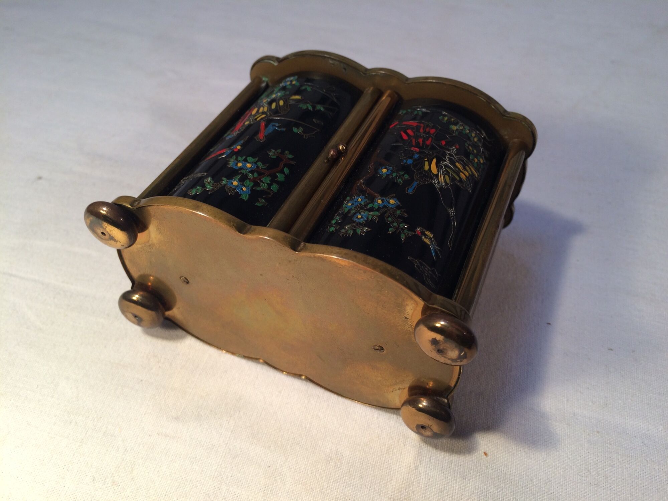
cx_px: 334
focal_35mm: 29
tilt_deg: -47.2
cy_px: 250
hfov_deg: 61.7
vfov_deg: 48.2
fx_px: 560
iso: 32
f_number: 2.2
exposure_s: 1/114
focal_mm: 4.15
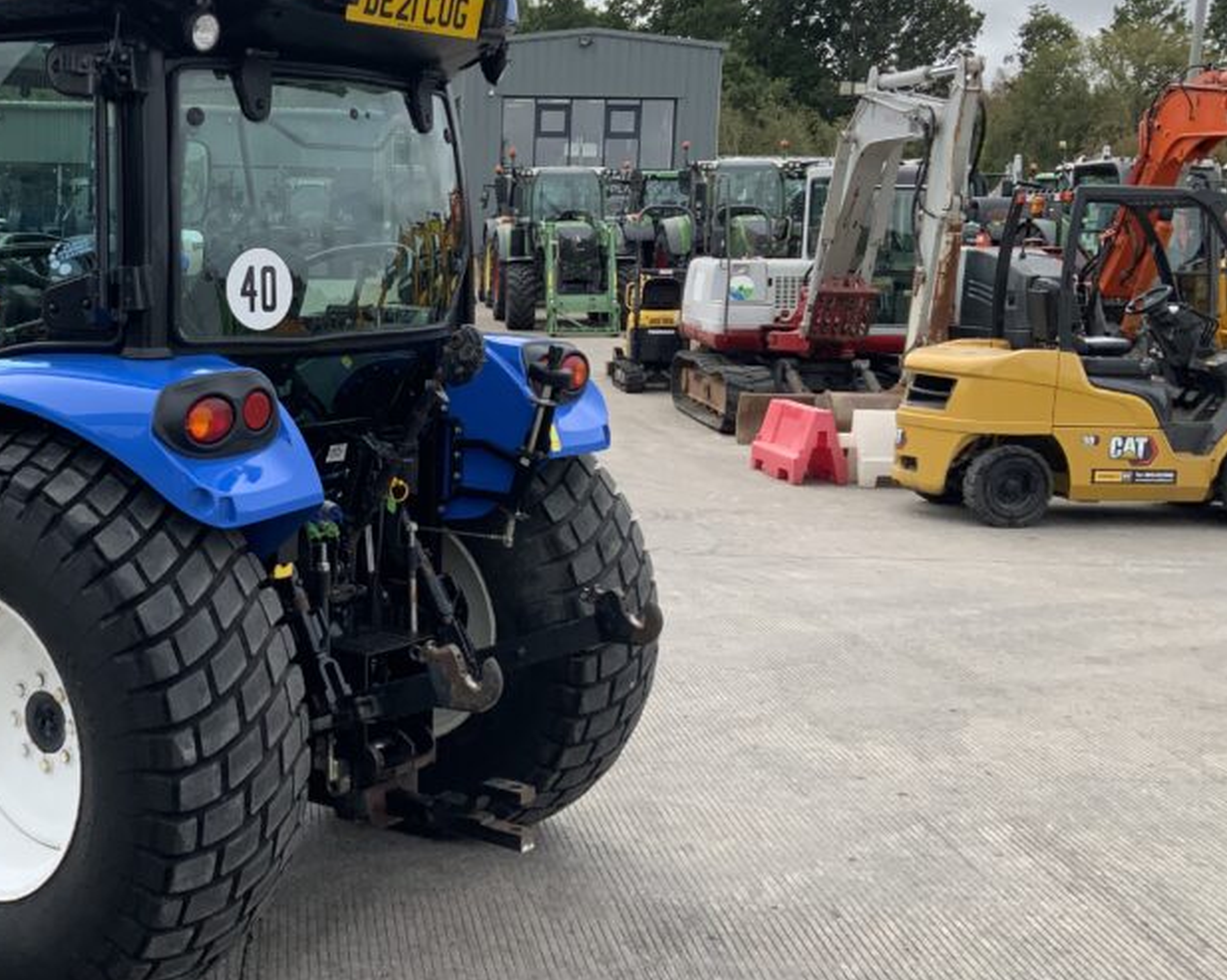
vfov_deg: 32.1
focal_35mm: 47
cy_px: 459
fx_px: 1706
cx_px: 292
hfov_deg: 38.4
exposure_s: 1/1098
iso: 16
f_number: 1.8
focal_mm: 3
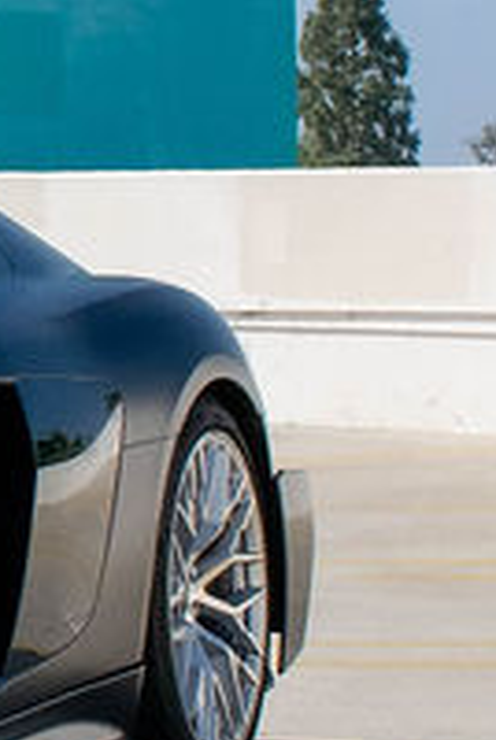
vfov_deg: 8.9
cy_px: -92
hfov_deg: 5.7
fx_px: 4737
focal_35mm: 230
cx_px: -792
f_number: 8
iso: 360
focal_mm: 20
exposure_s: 1/2000
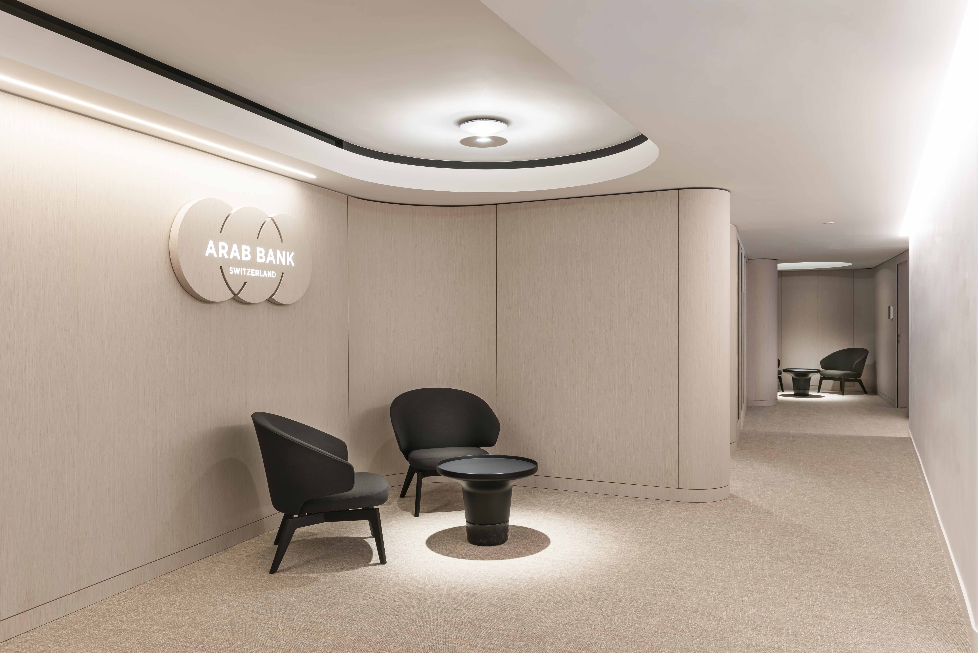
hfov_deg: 67.4
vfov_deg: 48.0
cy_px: 326
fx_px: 734
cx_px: 489
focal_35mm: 27
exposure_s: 1.3
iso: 100
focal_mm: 27
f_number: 14
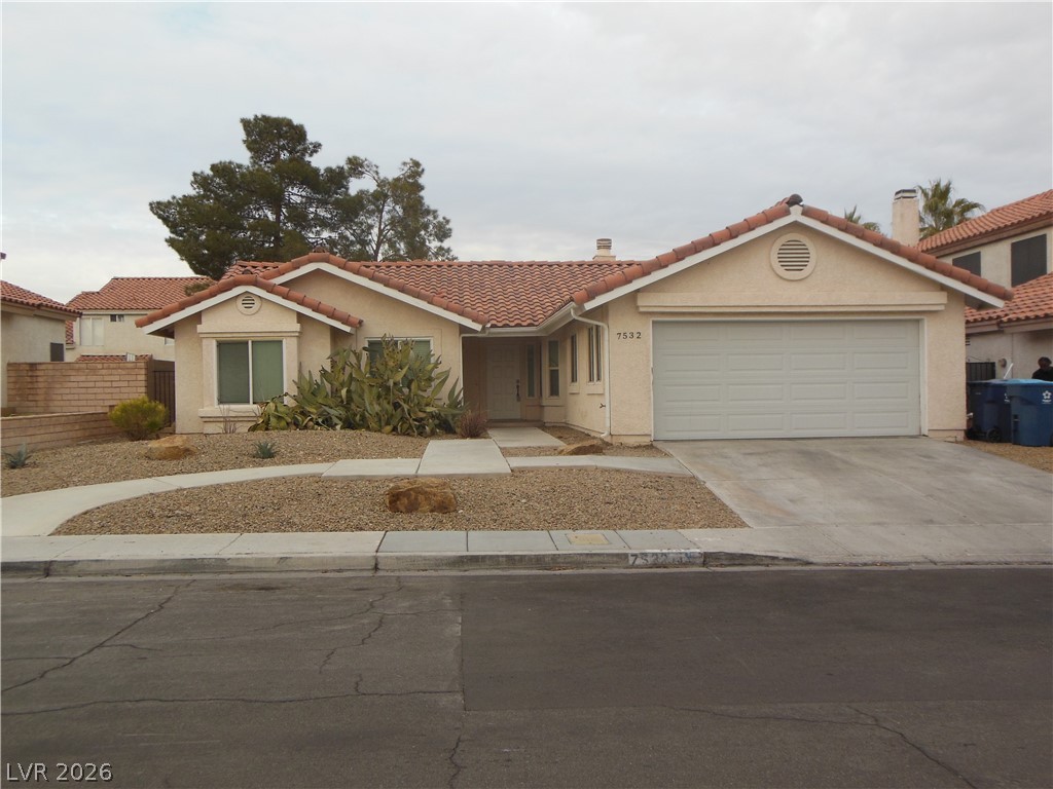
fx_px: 882
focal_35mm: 29
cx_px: 526
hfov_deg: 61.7
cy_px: 394
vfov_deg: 48.2
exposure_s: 1/400
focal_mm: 5.2
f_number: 3.3
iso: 125
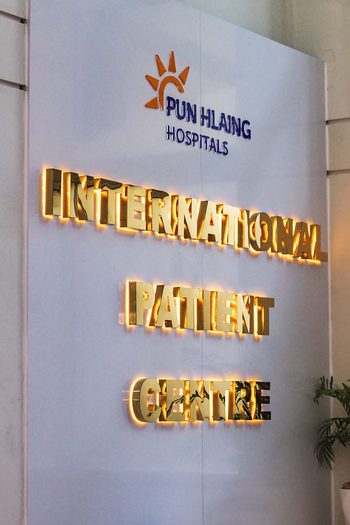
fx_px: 1458
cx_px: 175
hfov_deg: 13.7
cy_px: 262
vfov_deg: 20.4
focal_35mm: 100
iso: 4500
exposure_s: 1/250
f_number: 6.3
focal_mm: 100
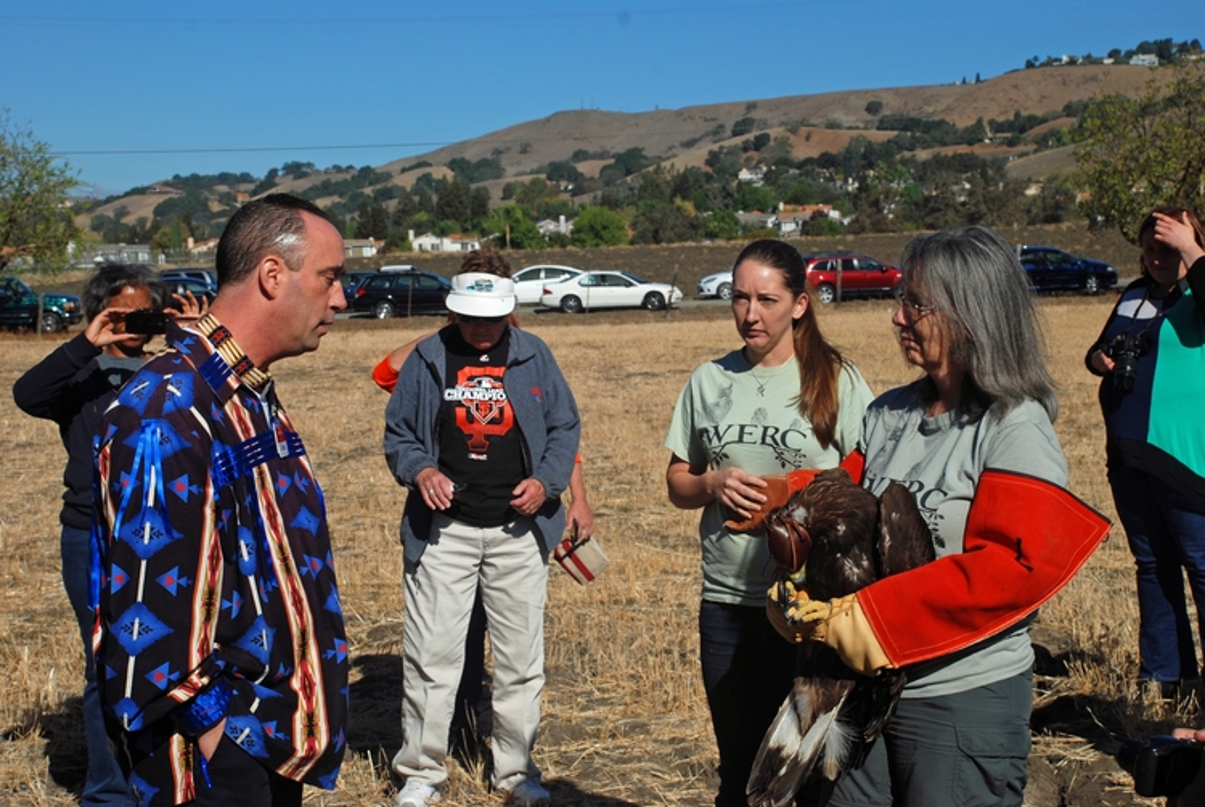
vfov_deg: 18.2
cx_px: 602
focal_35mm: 75
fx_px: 2513
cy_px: 404
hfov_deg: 27.0
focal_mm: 50
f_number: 9.5
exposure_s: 1/350
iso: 100
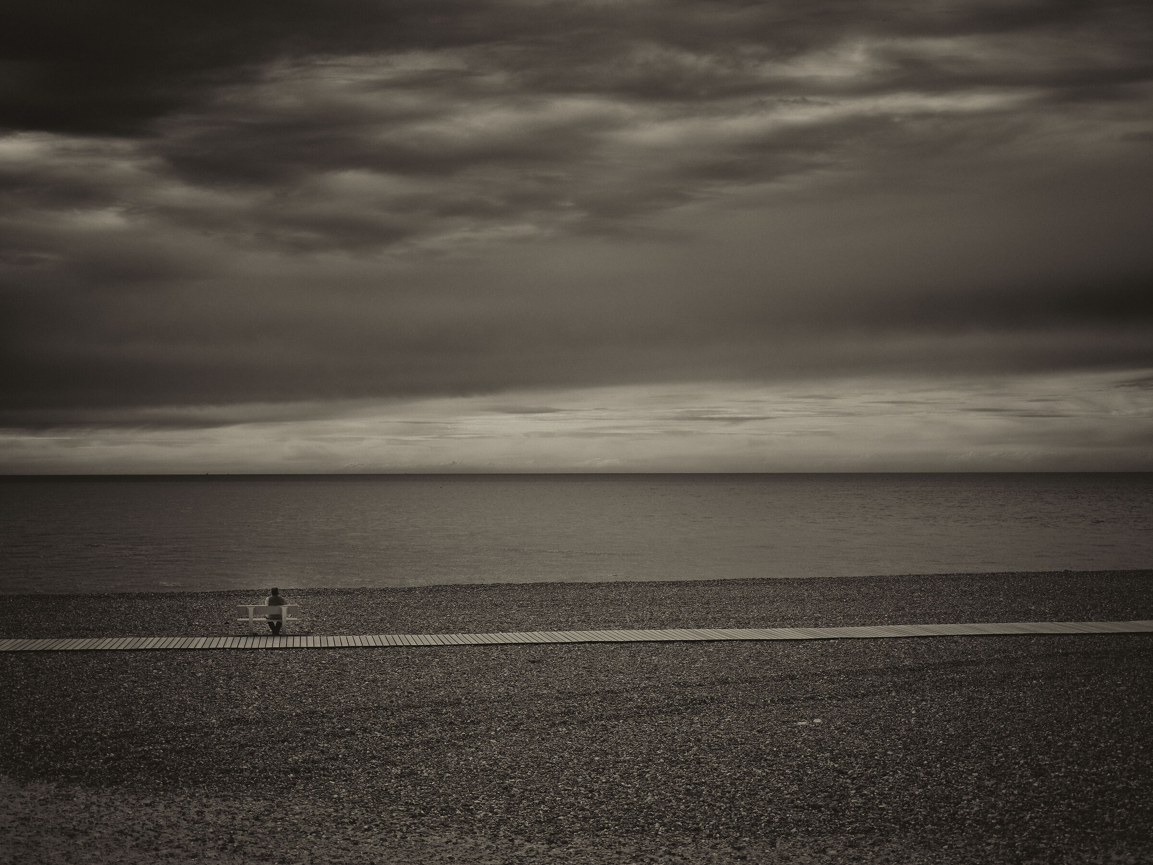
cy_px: 432
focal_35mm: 48
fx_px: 1599
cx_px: 576
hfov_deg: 39.7
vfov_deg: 30.3
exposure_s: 1/340
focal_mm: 60.7
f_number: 5.4
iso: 100
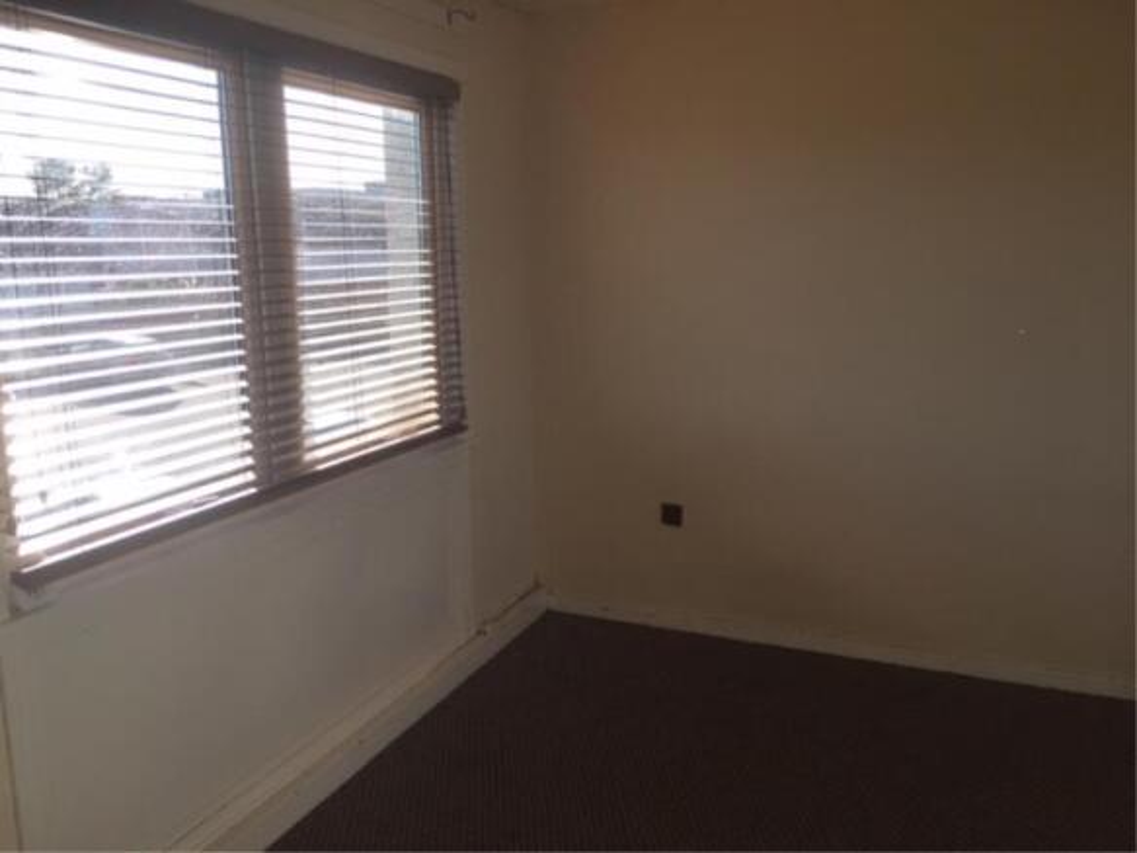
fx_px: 952
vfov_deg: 48.2
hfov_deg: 61.7
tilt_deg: -10.4
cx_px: 568
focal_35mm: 29
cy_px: 426
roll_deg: +0.9
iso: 32
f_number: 2.2
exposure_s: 1/608
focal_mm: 4.15
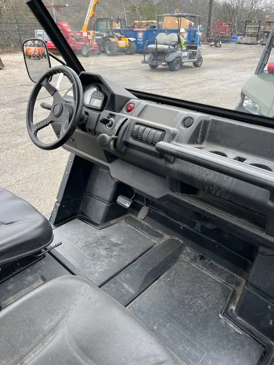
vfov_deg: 65.3
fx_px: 285
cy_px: 181
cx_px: 133
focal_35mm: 27
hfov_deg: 51.3
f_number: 1.6
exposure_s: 1/122
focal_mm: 5.1
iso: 50
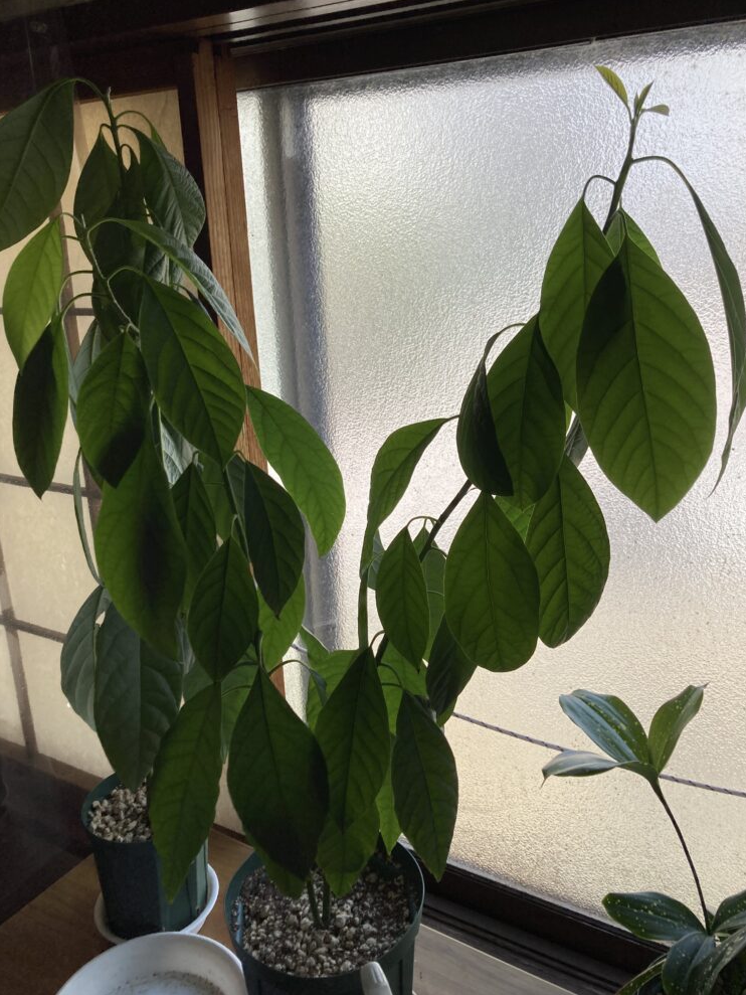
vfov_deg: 61.6
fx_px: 833
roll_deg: +2.2
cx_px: 366
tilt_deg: -16.4
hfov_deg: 48.2
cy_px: 481
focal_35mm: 29
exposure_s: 1/358
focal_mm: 3.99
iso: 20
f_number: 1.8
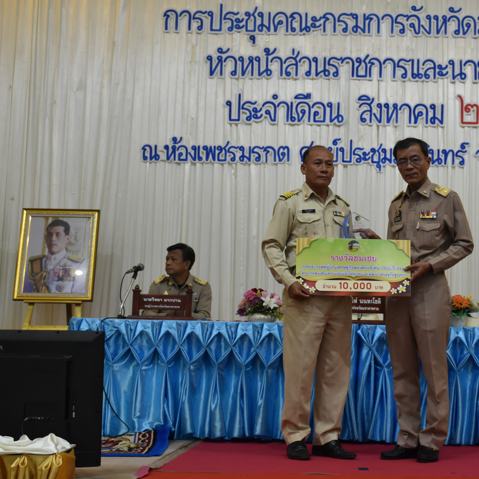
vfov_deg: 30.7
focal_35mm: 56
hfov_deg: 30.4
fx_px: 872
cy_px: 233
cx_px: 342
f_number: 4
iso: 800
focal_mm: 27
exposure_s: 1/50
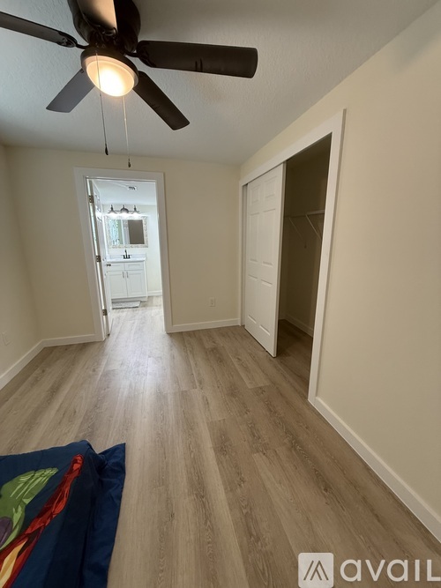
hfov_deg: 85.7
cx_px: 220
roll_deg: +0.5
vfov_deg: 102.1
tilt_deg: -11.9
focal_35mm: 14
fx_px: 238
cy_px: 294
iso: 250
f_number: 2.2
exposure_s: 1/60
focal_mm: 2.22
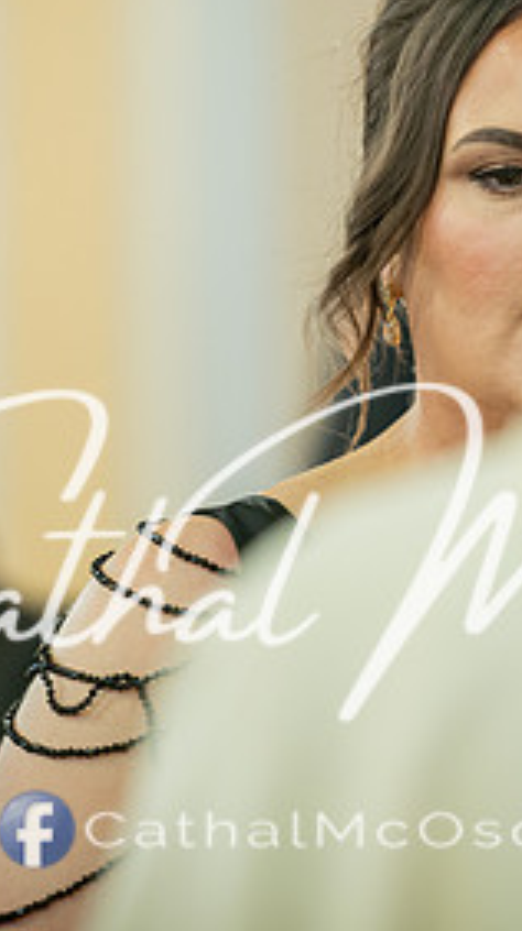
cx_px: 489
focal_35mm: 410
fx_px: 10119
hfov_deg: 3.0
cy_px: 355
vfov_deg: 5.3
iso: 1000
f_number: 2.8
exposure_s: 1/125
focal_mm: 190
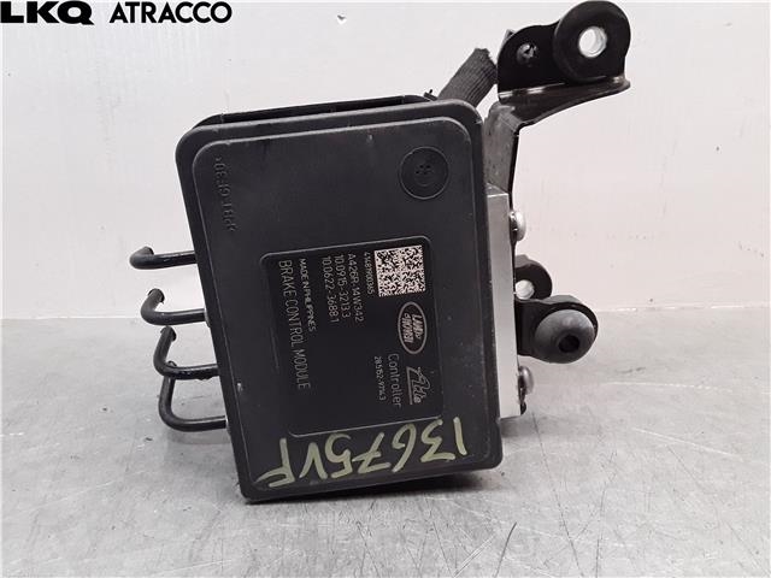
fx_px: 624
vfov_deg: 49.7
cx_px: 386
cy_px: 289
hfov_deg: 63.4
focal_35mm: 28
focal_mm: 2.91
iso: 100
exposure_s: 1/100
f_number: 1.9
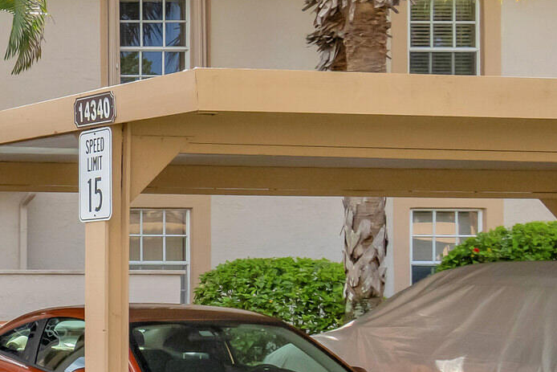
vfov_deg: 15.2
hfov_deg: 18.1
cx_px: -435
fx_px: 1393
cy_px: 176
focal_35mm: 90
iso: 500
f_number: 8
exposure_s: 1/1000
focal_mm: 17
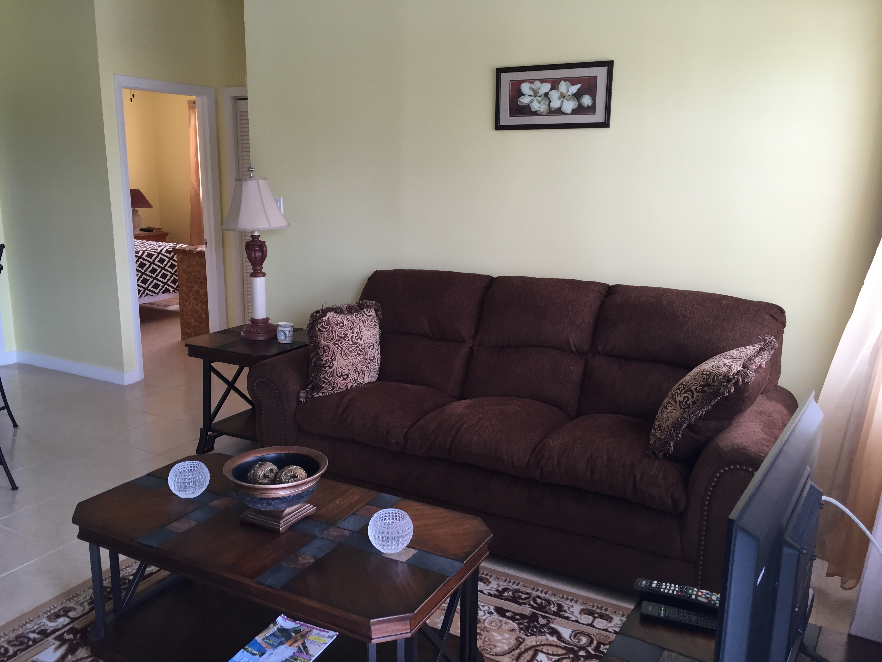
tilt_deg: -11.9
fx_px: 739
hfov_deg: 61.7
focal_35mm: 29
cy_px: 331
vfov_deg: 48.2
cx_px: 441
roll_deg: -1.3
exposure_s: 1/30
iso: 32
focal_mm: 4.15
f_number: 2.2
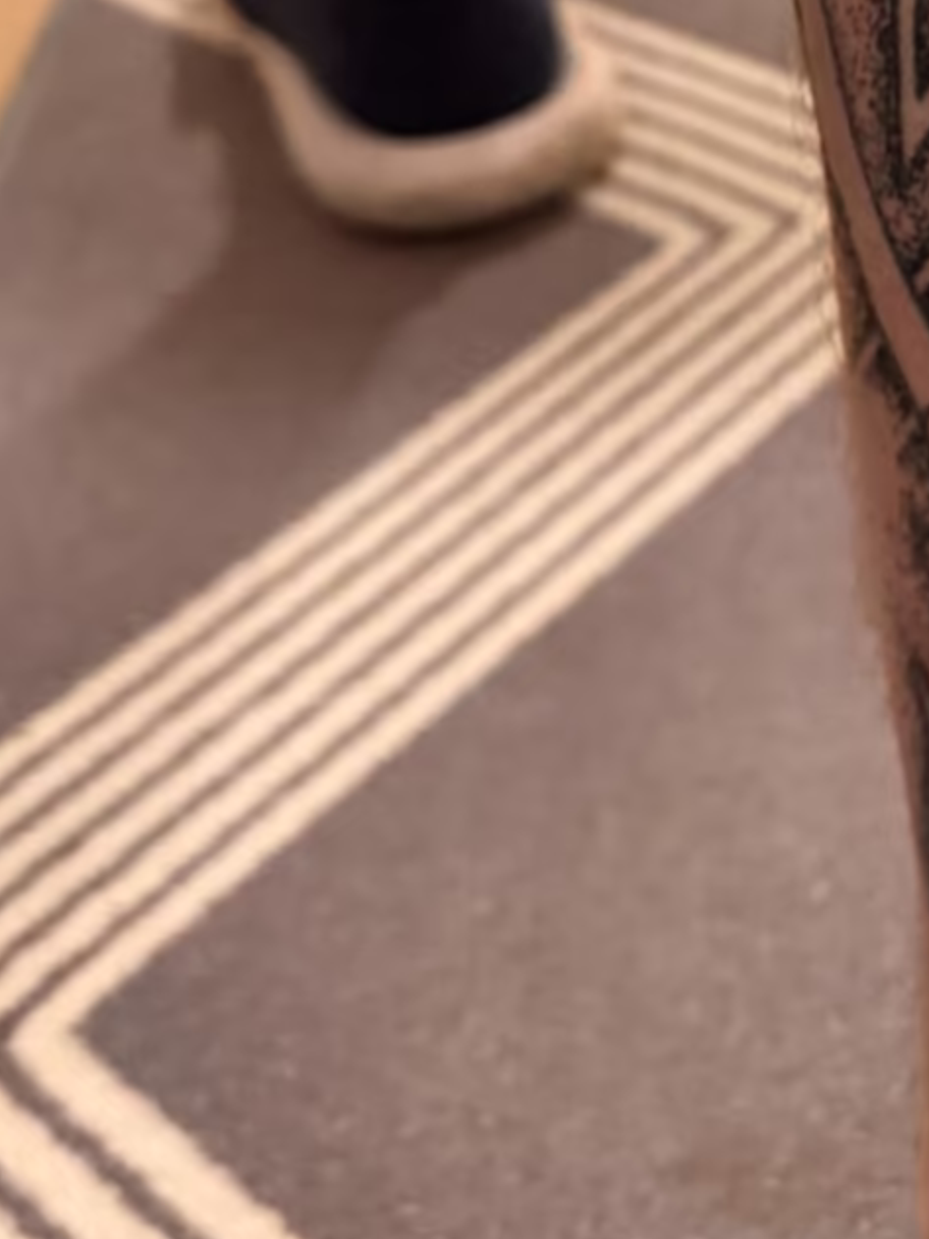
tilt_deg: -23.5
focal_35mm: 73
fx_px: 2613
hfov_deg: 18.2
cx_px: 1351
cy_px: -161
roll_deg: +4.7
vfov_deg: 24.7
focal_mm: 6.76
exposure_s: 1/40
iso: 800
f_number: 1.78
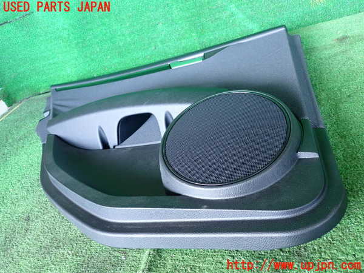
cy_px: 136
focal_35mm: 30
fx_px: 315
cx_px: 182
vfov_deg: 46.8
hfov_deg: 60.0
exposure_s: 1/125
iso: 500
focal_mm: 5.4
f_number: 2.3
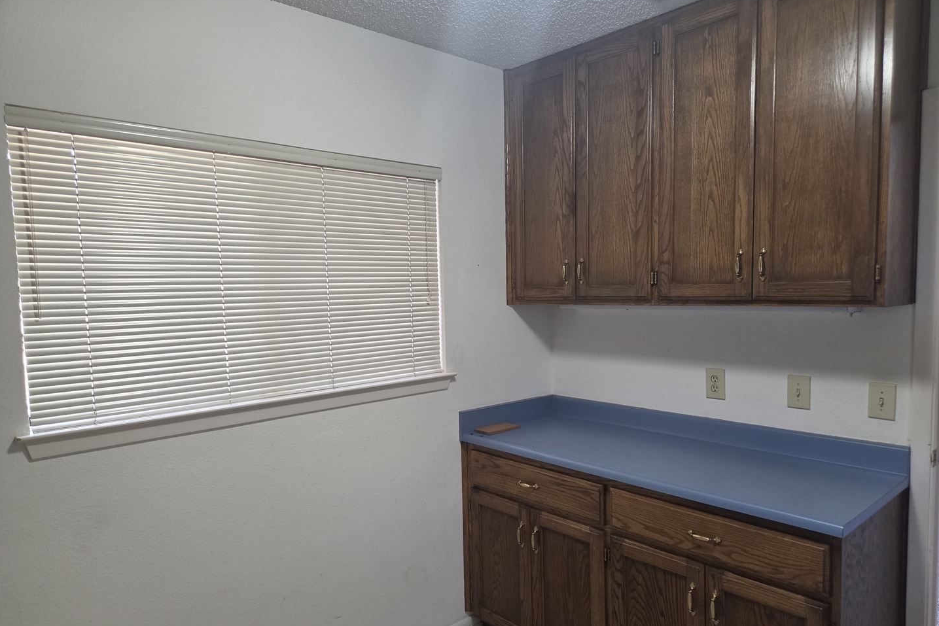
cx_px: 469
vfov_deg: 53.1
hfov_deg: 73.7
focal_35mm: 24
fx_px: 626
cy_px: 334
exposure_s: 1/120
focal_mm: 5.4
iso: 500
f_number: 1.8
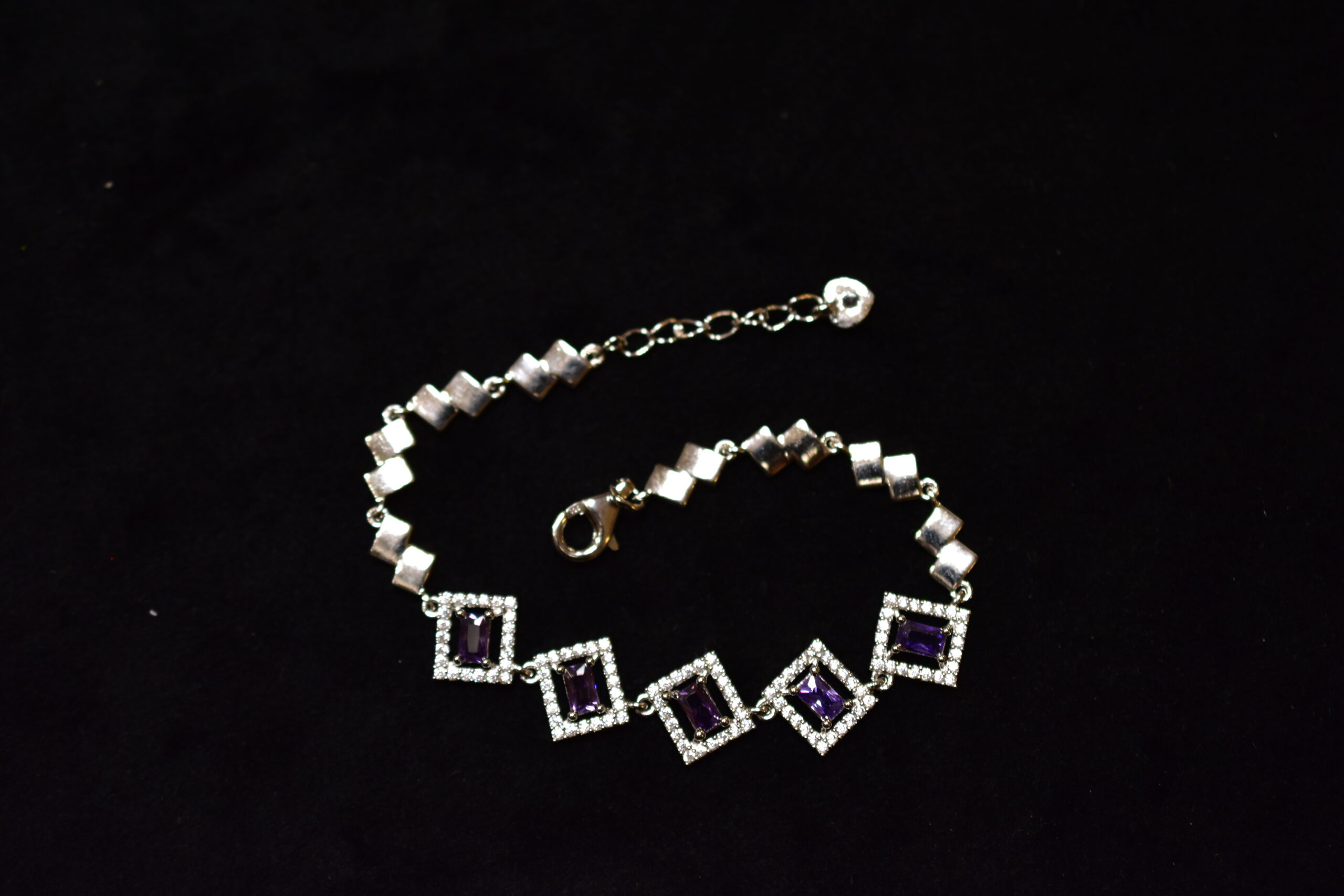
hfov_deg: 33.4
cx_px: 672
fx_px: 2240
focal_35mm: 60
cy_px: 448
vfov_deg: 22.6
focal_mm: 40
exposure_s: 1/125
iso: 800
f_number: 3
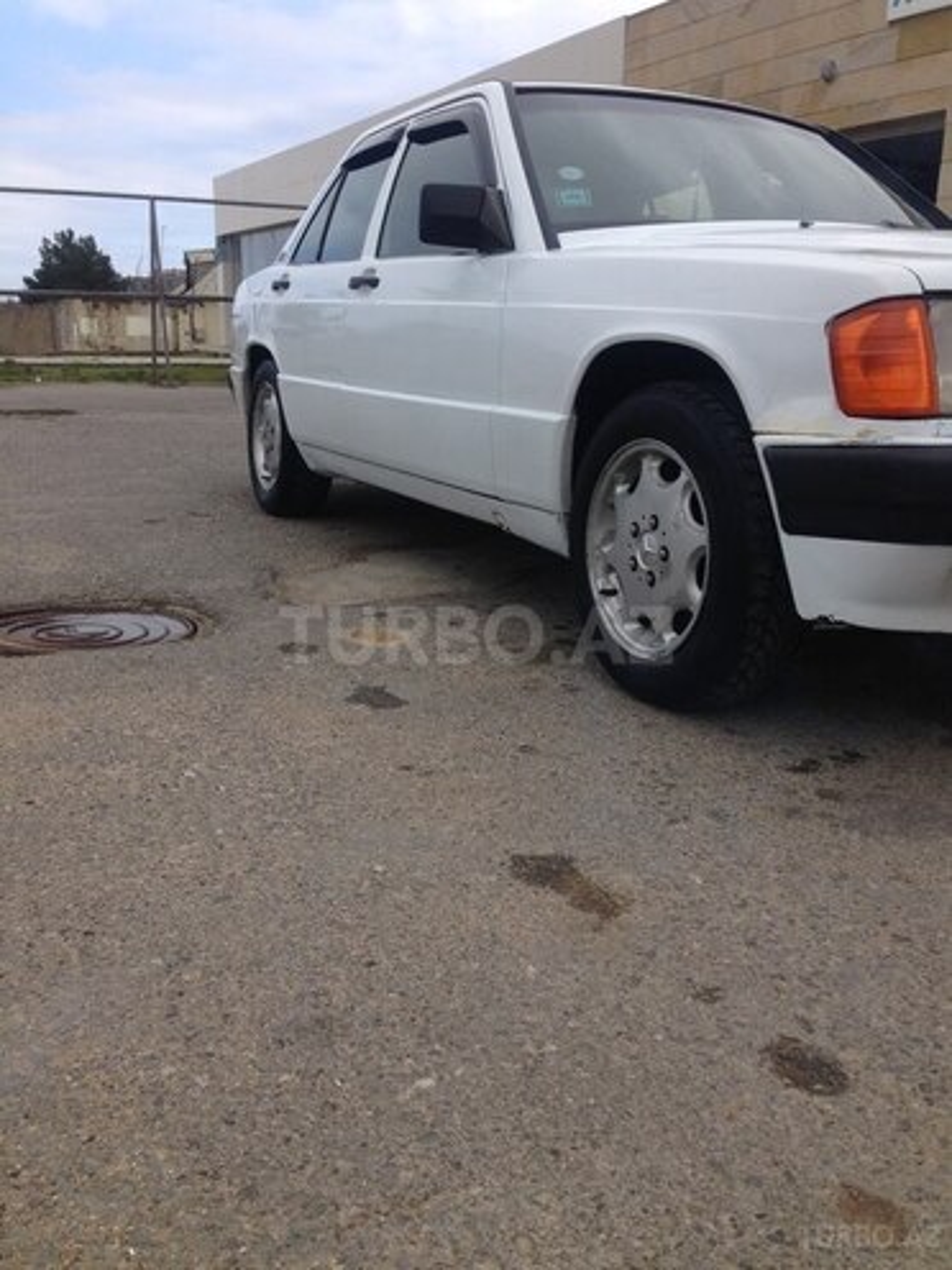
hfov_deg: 42.9
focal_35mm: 33
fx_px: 1210
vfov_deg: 55.4
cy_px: 635
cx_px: 476
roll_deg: -2.4
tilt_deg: -12.2
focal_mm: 4.12
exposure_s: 1/1085
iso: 50
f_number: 2.4
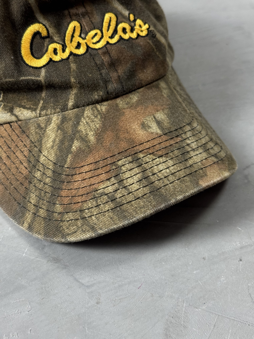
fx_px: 470
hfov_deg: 30.3
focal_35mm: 48
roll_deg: -4.0
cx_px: 127
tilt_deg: -41.4
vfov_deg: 39.7
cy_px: 170
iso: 200
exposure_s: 1/60
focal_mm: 6.76
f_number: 1.78
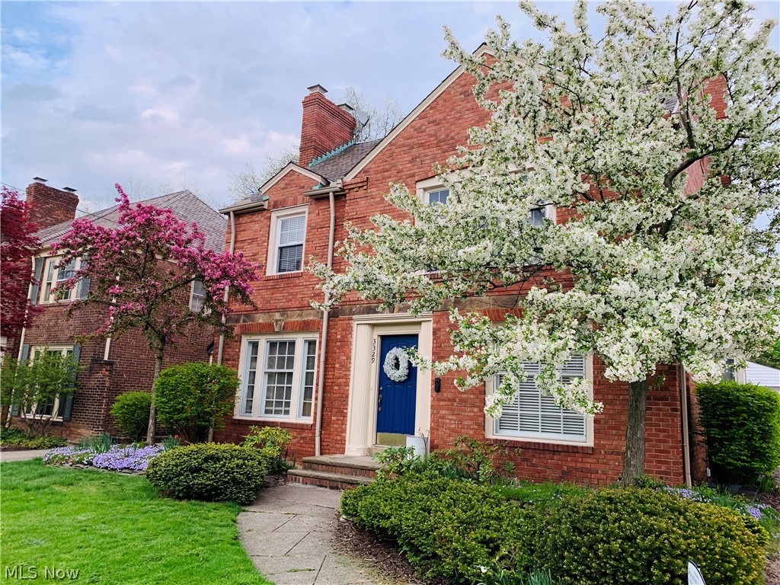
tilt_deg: +10.7
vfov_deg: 53.1
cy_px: 292
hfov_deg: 67.3
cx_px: 390
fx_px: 586
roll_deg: -2.9
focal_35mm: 26
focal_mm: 4.25
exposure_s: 1/251
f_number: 1.8
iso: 25
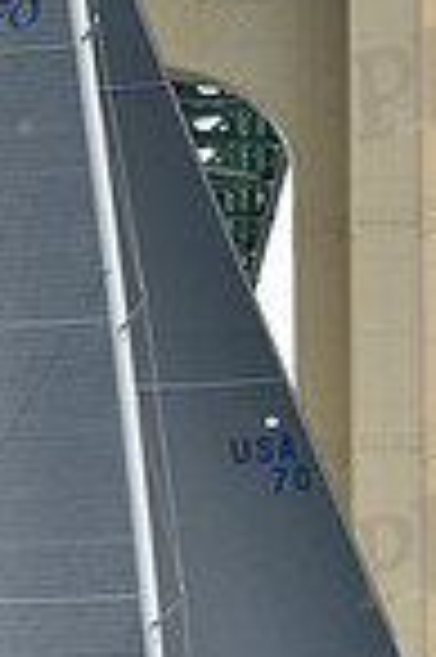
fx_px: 7229
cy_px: 324
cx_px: 119
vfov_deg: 5.2
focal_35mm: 397
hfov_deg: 3.5
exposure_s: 1/800
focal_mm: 100
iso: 250
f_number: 5
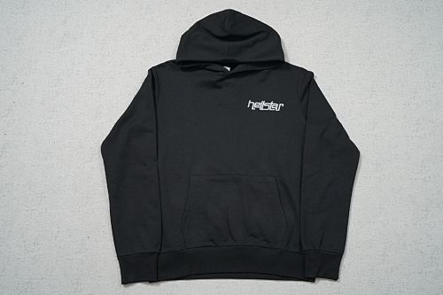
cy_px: 148
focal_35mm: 35
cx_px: 222
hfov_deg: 54.5
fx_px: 431
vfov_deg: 37.8
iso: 1600
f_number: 10
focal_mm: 35
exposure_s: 1/100
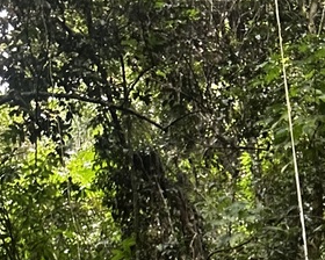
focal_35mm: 107
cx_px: 269
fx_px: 1029
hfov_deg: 17.8
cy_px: 504
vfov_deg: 12.8
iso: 125
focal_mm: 2.69
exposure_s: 1/60
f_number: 1.9
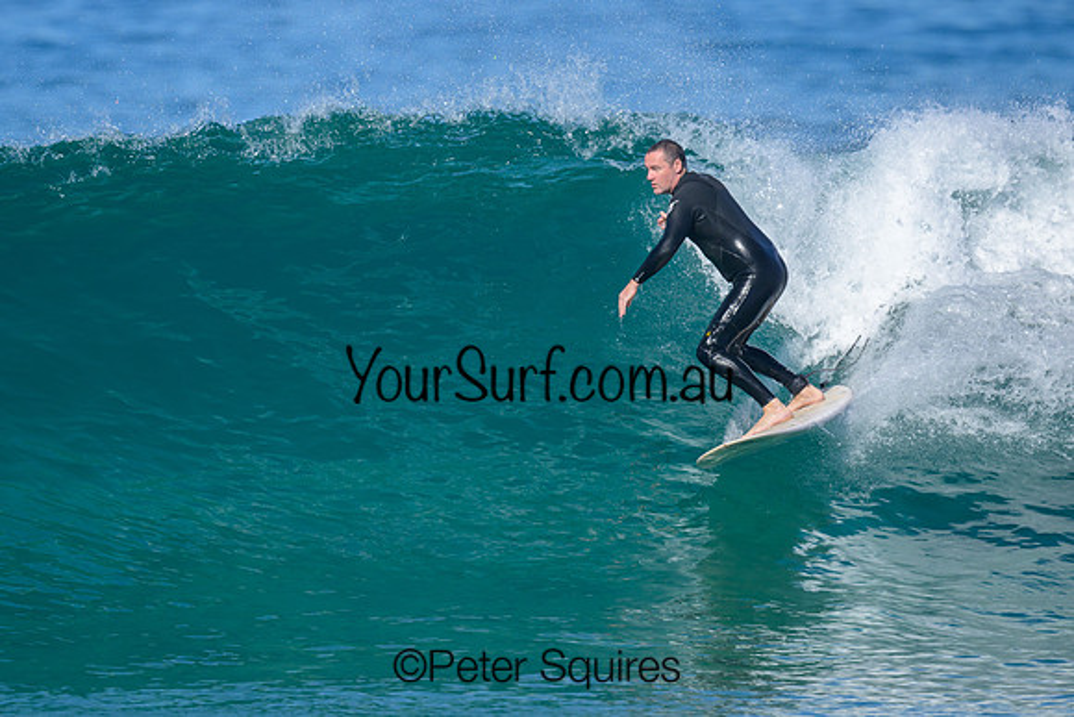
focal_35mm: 1026
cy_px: 330
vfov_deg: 1.3
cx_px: 479
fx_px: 30621
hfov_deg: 2.0
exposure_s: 1/2000
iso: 280
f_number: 6.3
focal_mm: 800
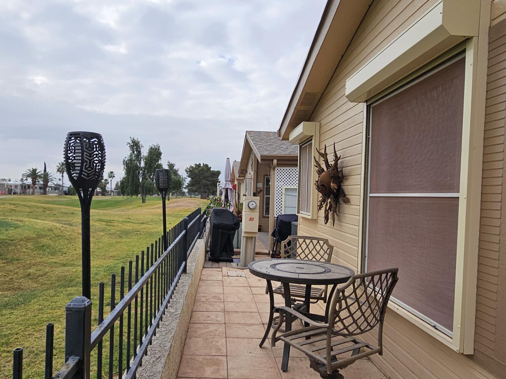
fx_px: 336
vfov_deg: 58.9
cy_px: 196
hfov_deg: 73.7
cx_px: 225
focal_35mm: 23
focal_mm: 2.2
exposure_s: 1/2490
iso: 50
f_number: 2.2
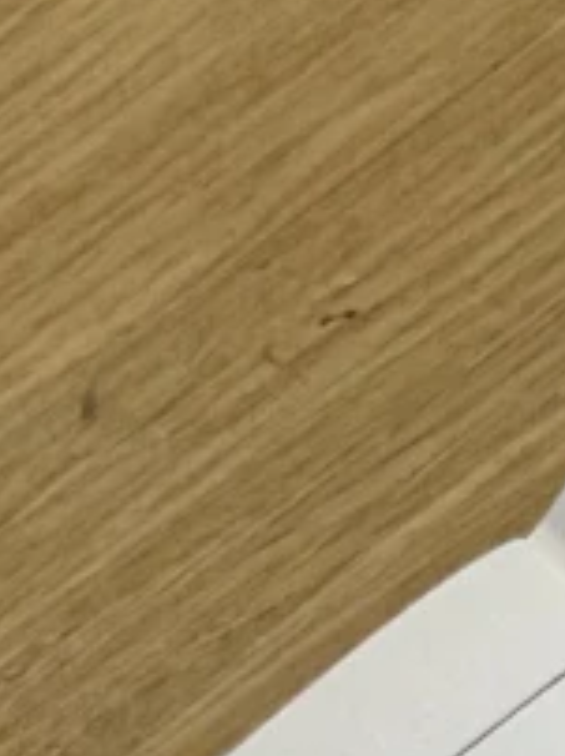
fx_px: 7480
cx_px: 1358
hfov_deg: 4.2
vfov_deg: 5.6
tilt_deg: -63.0
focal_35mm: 343
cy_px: 1587
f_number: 1.78
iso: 64
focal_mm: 6.76
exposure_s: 1/50
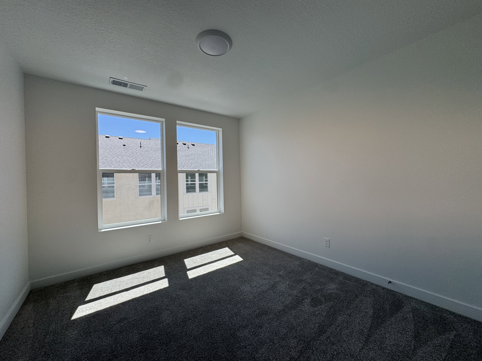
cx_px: 241
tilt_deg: -0.8
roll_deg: +0.5
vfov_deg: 85.7
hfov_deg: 102.1
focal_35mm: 14
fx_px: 195
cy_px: 180
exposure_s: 1/591
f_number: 2.2
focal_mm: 2.22
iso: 40
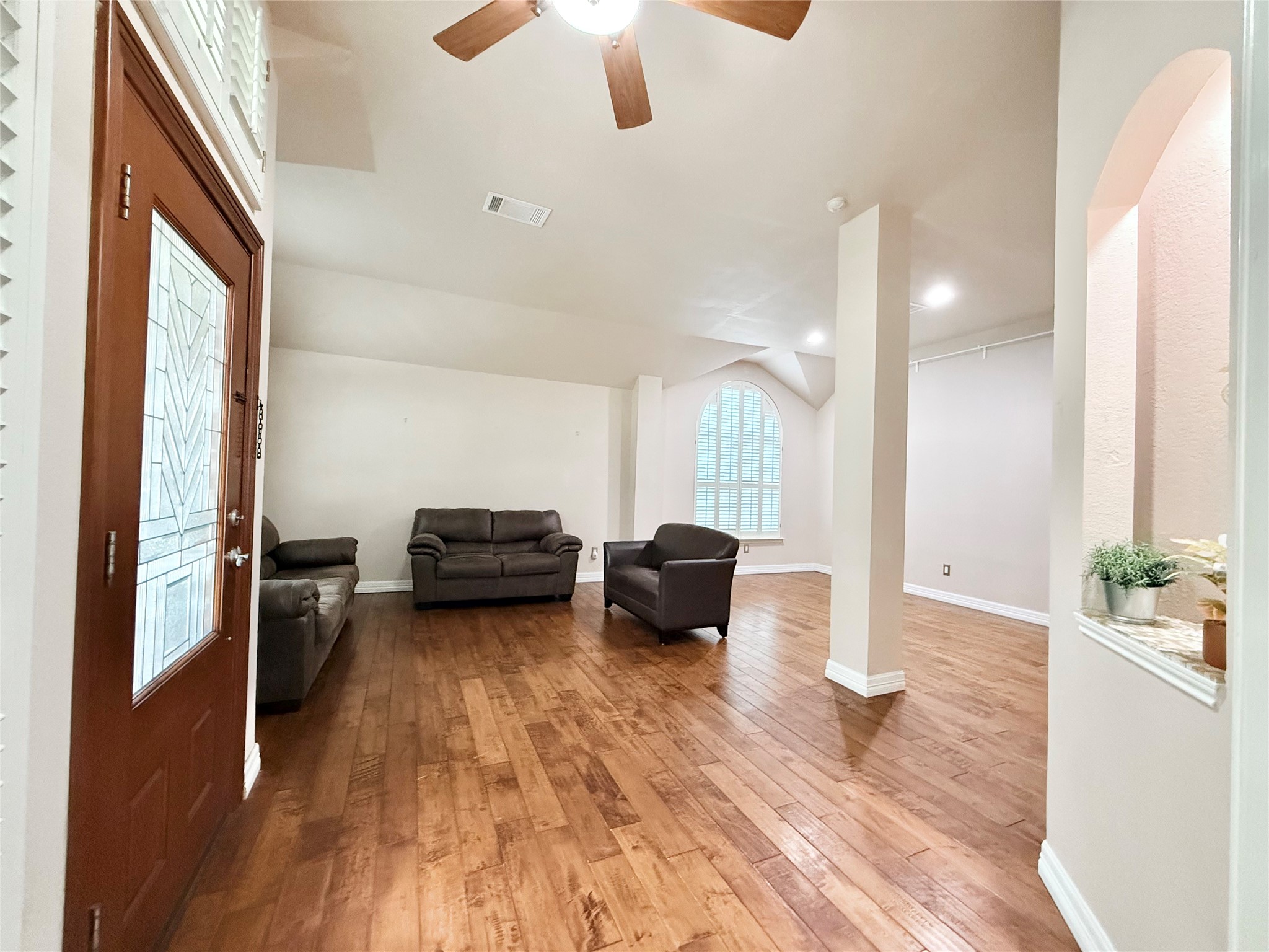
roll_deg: -2.1
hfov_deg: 102.1
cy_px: 476
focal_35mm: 14
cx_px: 634
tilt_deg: +1.3
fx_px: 513
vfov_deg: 85.7
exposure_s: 1/60
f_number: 2.2
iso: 800
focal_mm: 2.22
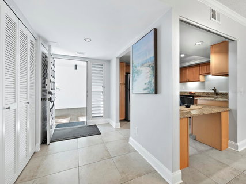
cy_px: 92
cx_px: 123
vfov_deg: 85.6
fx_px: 99
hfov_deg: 102.1
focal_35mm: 14
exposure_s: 1/3
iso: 400
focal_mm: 7
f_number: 11
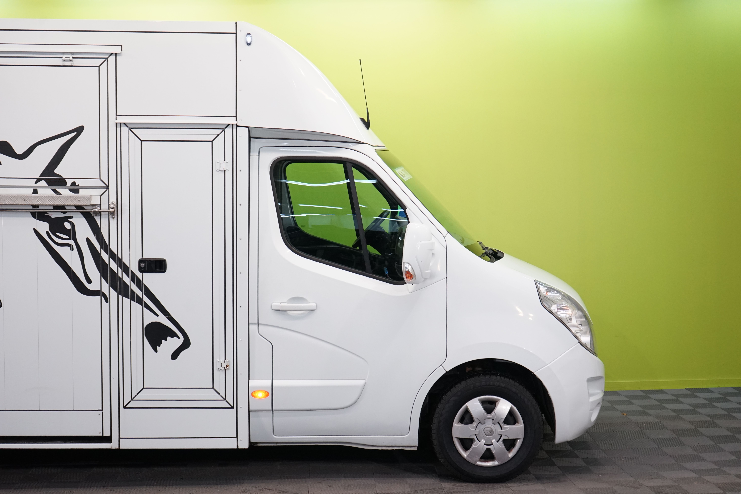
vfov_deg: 27.5
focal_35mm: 49
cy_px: 247
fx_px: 1009
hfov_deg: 40.3
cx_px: 370
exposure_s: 1/160
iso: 2000
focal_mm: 49
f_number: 5.6
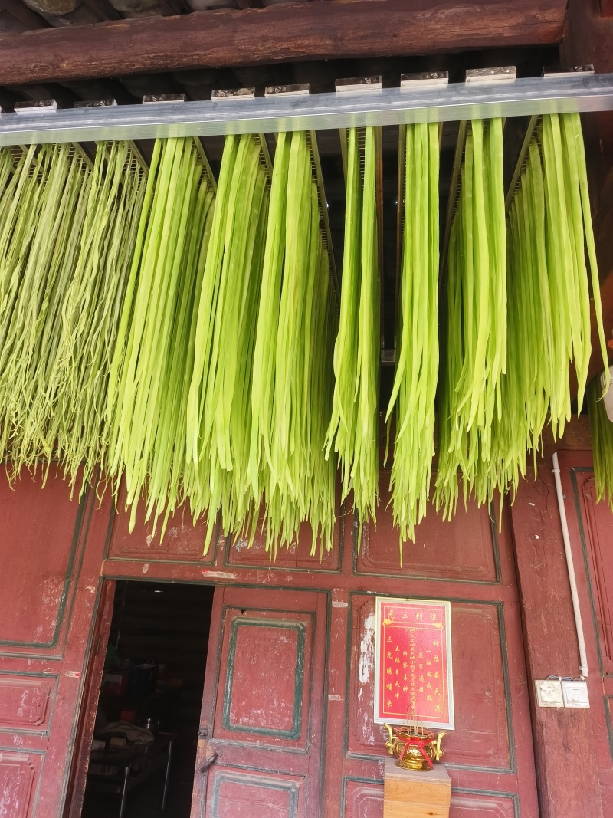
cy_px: 409
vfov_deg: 73.9
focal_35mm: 23
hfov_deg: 58.9
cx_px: 306
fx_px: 543
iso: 533
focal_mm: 5.5
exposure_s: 1/100
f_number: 1.75
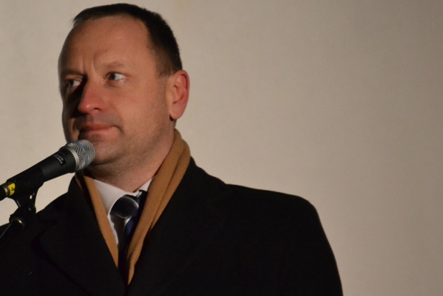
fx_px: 6105
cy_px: 107
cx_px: 131
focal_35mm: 496
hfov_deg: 4.2
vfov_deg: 2.8
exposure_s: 1/250
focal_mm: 200
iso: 3200
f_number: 5.6
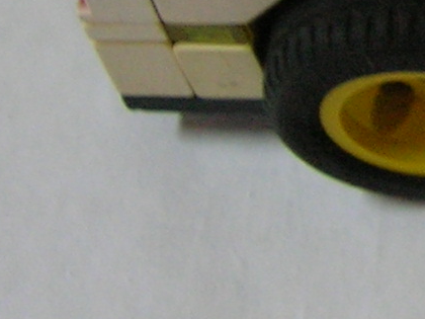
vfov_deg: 7.8
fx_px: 2271
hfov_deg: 9.8
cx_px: 887
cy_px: -198
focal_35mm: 185
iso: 100
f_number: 2.9
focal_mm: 5.7
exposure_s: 1/5.5
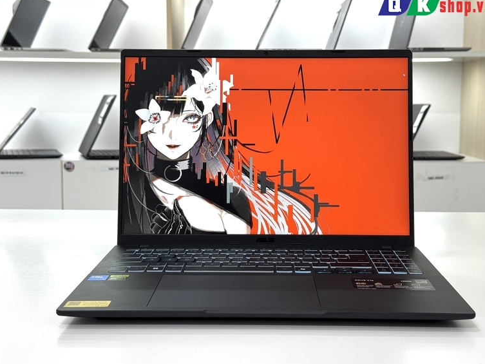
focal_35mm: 51
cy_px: 175
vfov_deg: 28.6
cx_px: 255
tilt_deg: -5.9
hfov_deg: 37.5
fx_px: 715
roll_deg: +0.8
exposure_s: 1/100
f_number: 1.78
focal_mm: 6.76
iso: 50
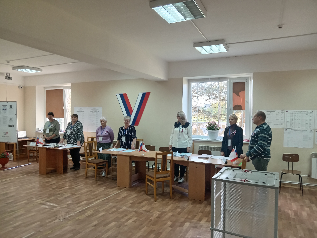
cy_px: 119
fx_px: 229
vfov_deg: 54.9
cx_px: 158
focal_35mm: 25
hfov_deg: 69.4
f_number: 1.8
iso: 420
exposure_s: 1/25
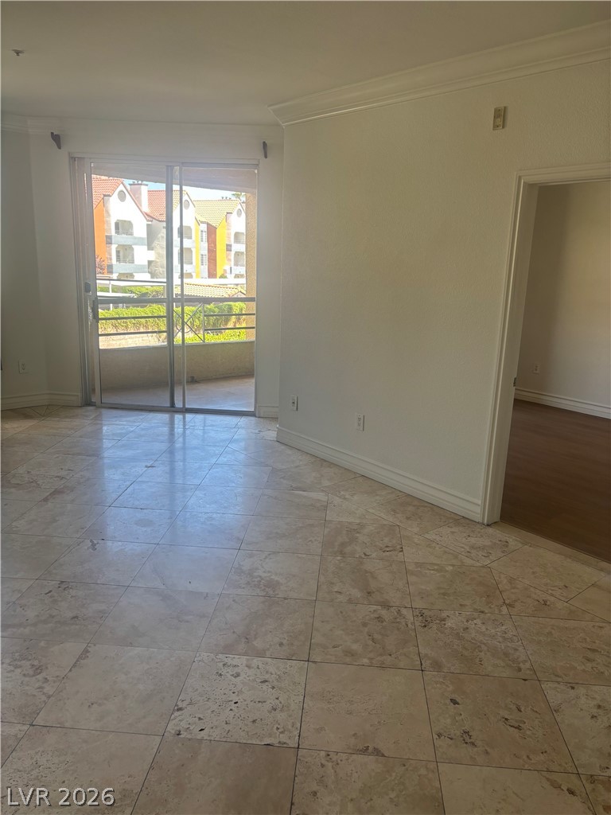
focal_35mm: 26
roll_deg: -2.2
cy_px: 408
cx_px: 306
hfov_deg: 53.1
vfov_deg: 67.3
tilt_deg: -14.1
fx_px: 612
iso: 40
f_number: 1.6
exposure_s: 1/121
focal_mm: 5.96
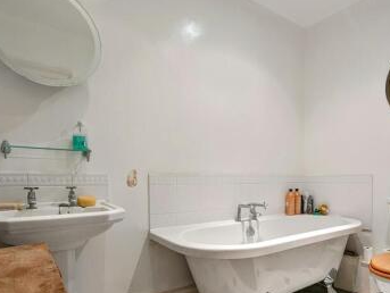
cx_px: 225
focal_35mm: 22
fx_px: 248
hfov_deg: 75.8
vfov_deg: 60.1
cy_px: 189
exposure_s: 1/25
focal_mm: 1.95
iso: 105
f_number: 2.2
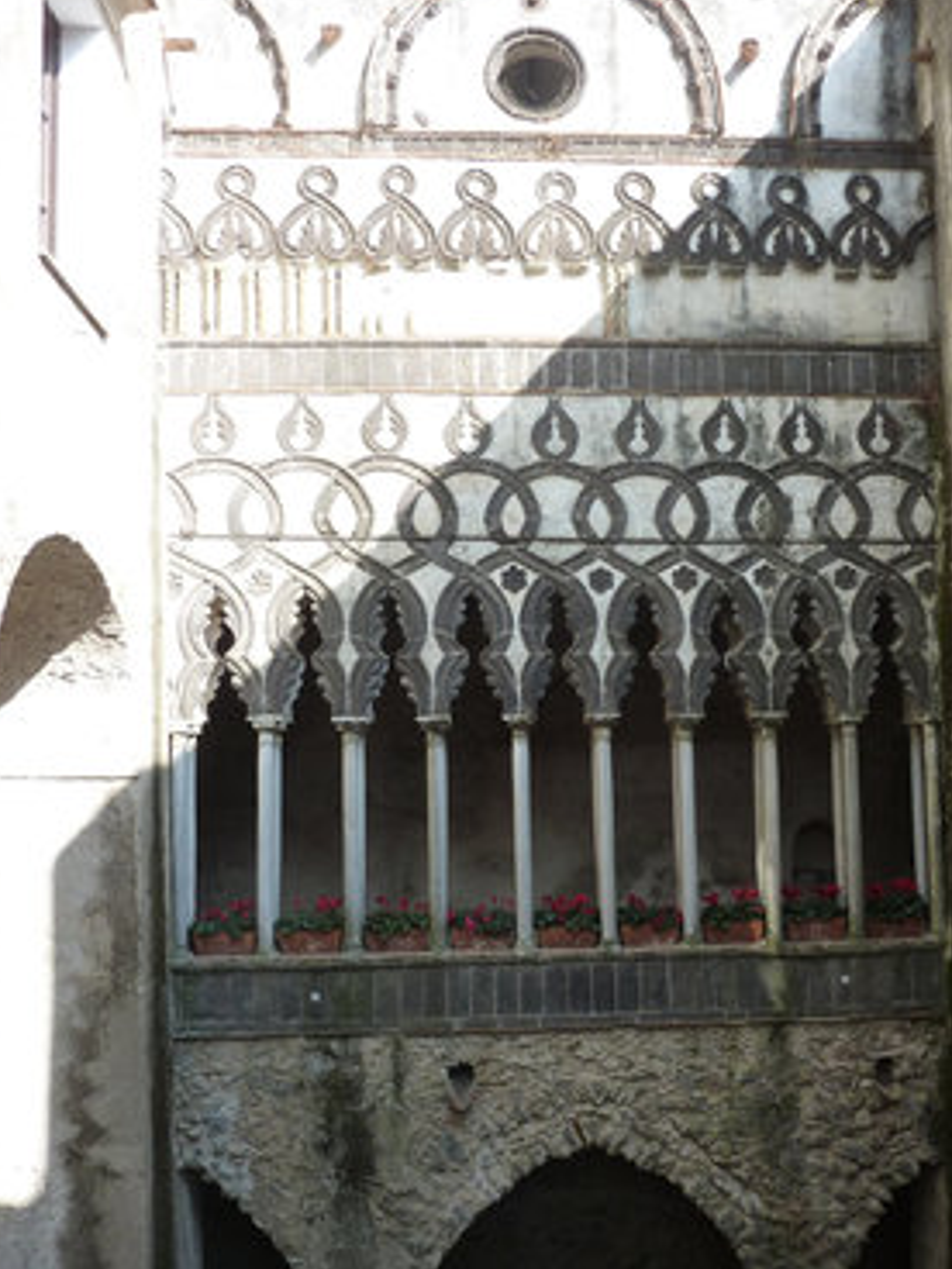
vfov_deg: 53.8
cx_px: 564
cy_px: 703
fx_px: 1247
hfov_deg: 41.6
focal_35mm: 34
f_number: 4
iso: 125
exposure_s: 1/200
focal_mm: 4.1
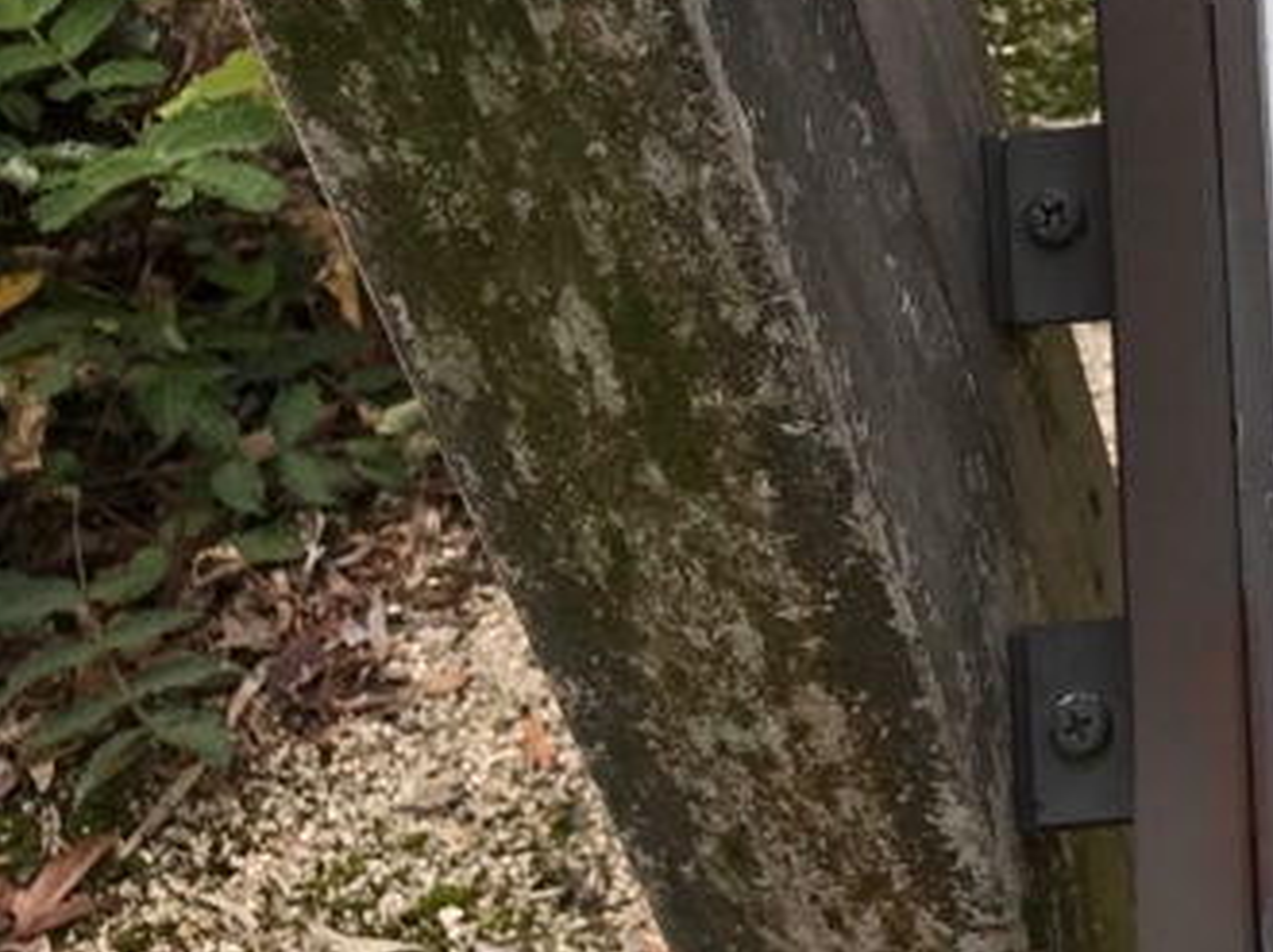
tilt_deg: -37.0
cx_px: 1848
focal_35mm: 87
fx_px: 3197
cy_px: 251
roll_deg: +4.5
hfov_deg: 19.8
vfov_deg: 16.9
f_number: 1.8
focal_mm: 3.99
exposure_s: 1/1018
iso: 20
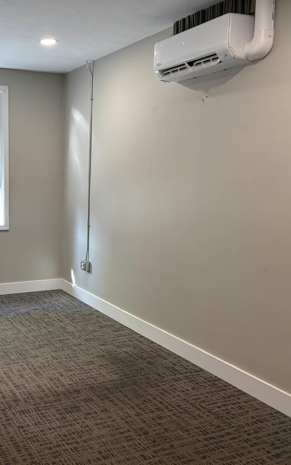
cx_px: 35
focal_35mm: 37
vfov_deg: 52.7
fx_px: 469
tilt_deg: -6.1
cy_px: 231
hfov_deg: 32.9
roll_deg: +0.9
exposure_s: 1/110
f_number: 1.6
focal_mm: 5.96
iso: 100
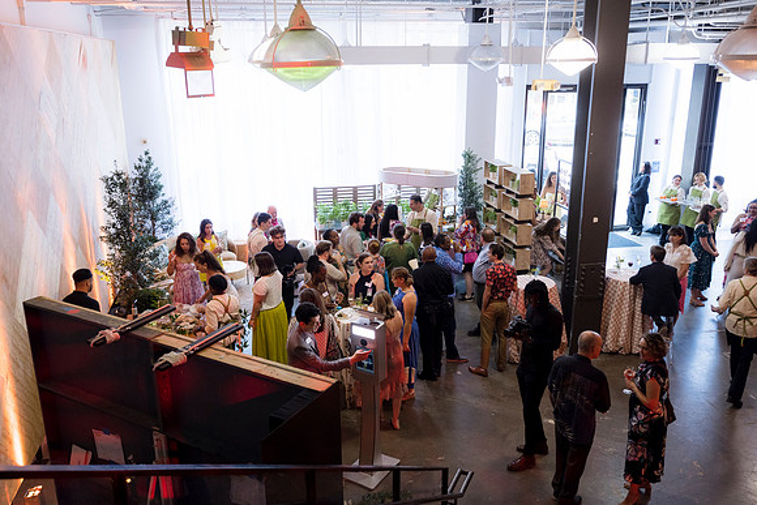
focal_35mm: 30
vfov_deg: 43.6
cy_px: 252
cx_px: 378
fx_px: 631
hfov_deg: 61.9
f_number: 4.5
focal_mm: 30
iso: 800
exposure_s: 1/100
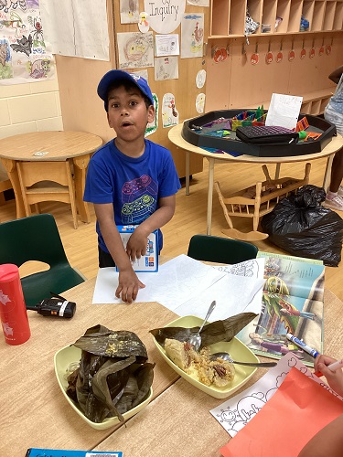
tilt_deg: -27.8
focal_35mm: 31
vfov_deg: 58.4
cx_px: 172
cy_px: 228
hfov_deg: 45.4
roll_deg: +0.6
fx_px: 410
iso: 160
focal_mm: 3.3
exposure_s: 1/60
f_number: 2.4
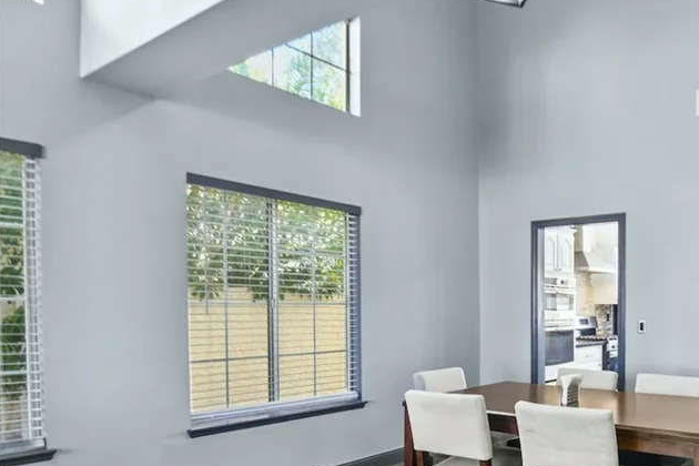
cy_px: 301
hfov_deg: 63.0
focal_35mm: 26
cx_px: 566
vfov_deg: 48.9
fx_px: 505
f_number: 10
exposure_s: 1/3
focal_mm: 16
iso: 250
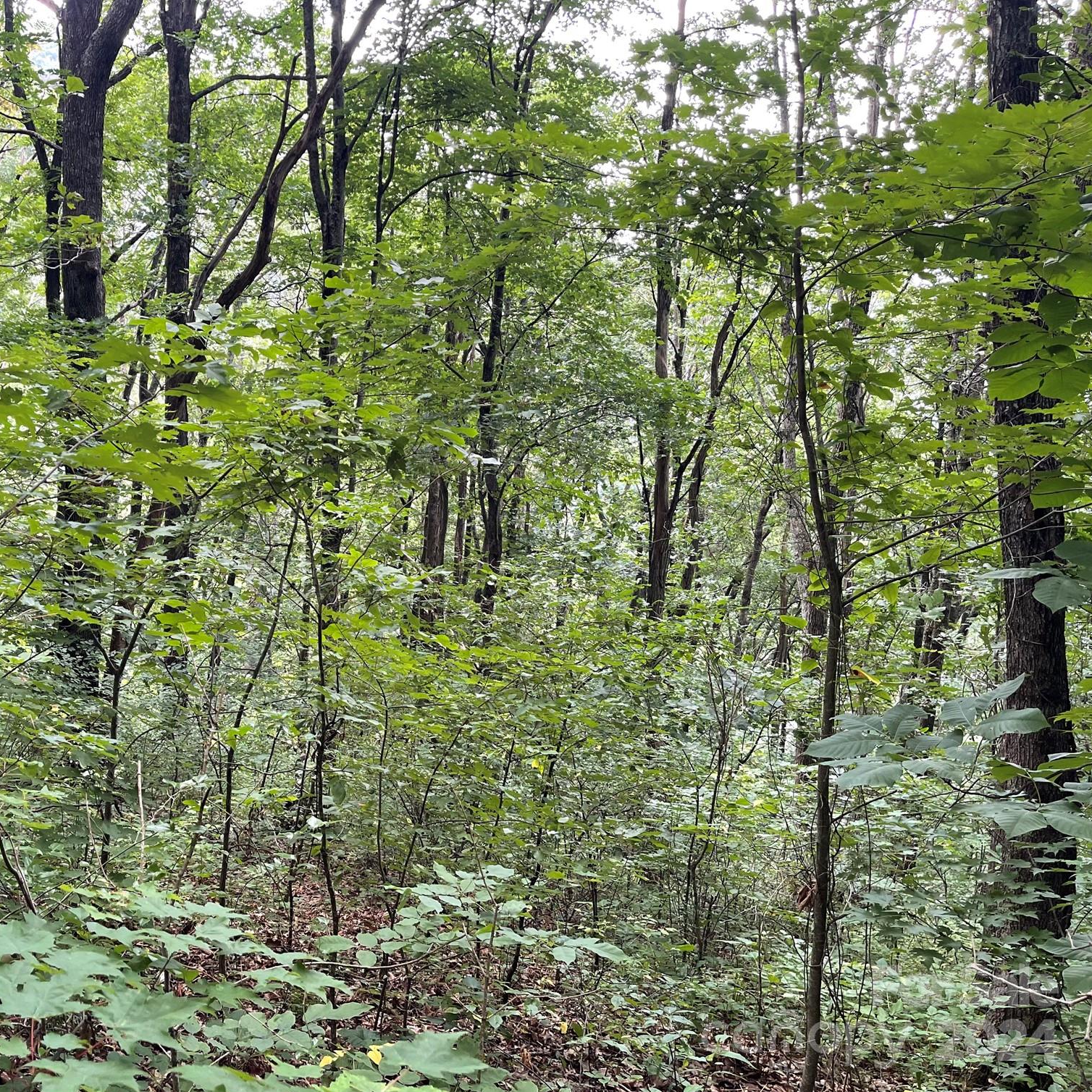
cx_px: 369
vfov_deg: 54.0
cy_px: 545
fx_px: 1071
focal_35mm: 30
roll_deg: -0.2
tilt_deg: -10.7
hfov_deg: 53.0
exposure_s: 1/121
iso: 125
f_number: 1.6
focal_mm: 5.1
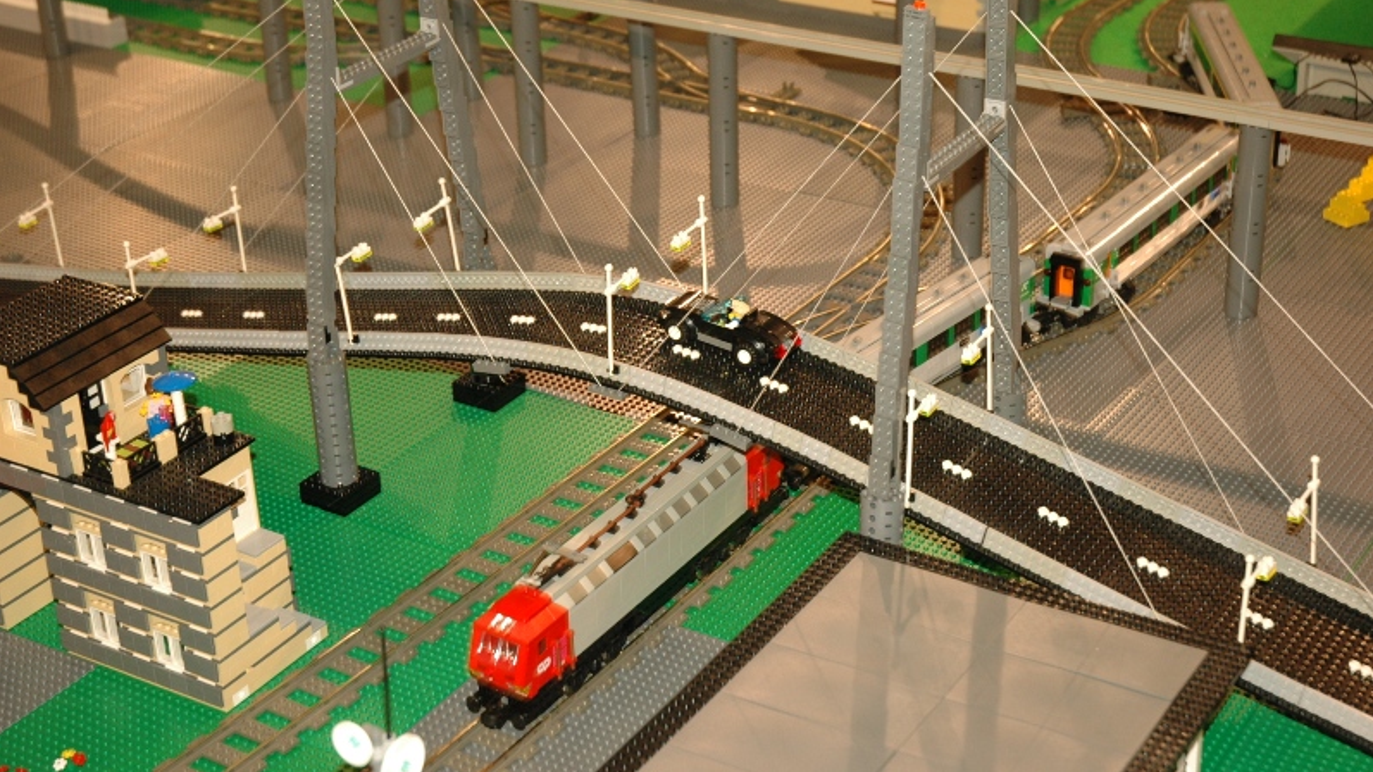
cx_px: 687
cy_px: 347
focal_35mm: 63
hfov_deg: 33.3
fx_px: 2293
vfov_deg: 19.1
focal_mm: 40
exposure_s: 1/60
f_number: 4.5
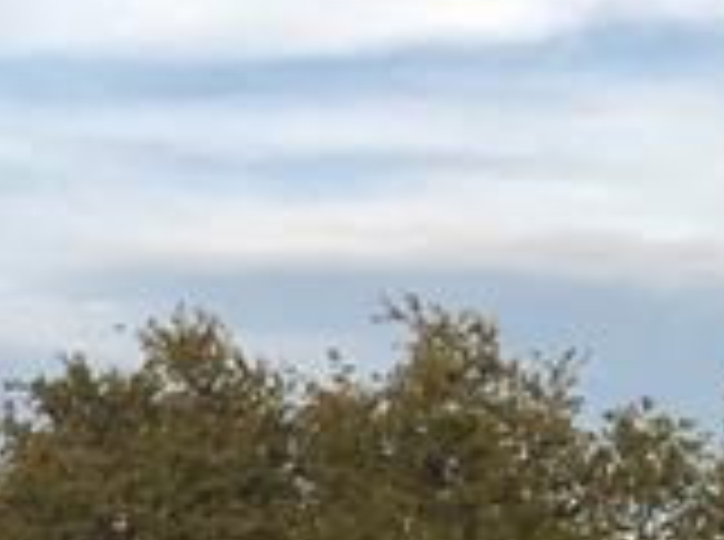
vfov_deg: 7.5
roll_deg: -0.9
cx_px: -1300
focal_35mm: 185
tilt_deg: +0.2
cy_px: 1224
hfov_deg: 9.1
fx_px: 3861
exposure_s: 1/368
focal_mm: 4.15
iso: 25
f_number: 2.2
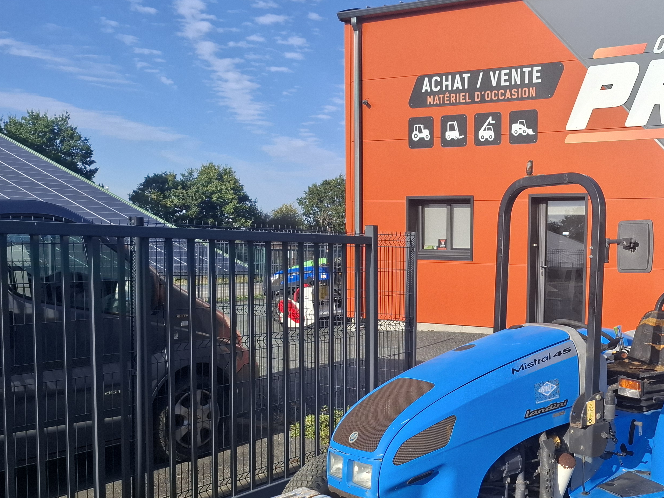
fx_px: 729
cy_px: 296
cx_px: 542
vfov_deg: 37.6
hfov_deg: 46.1
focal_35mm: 38
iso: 50
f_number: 1.8
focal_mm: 5.54
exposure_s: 1/2342
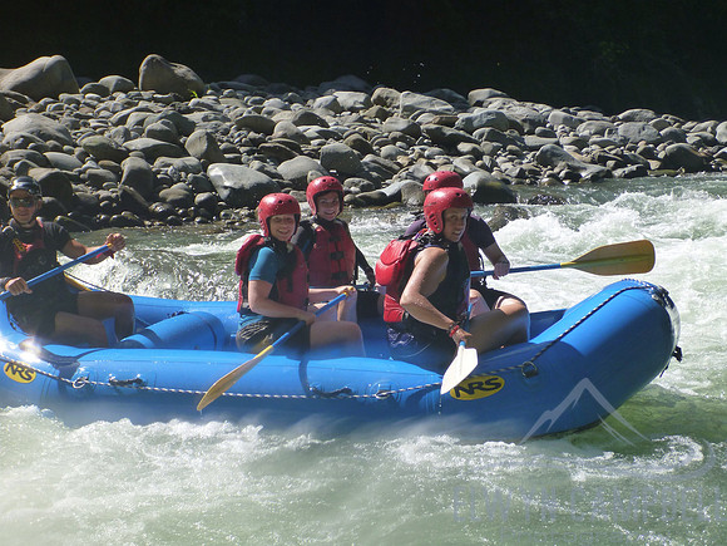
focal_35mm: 62
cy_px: 273
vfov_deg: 23.7
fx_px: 1302
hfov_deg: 31.2
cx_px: 364
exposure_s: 1/400
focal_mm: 11
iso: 160
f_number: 5.2
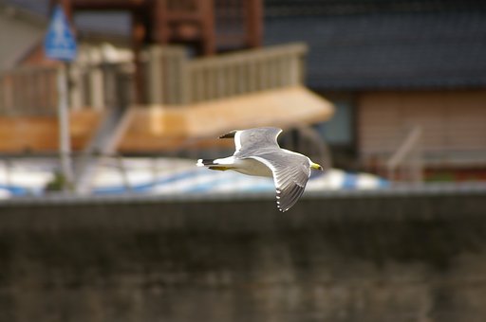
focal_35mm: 450
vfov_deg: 3.0
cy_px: 161
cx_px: 243
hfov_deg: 4.6
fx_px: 6067
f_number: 6.3
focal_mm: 300
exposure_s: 1/350
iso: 200
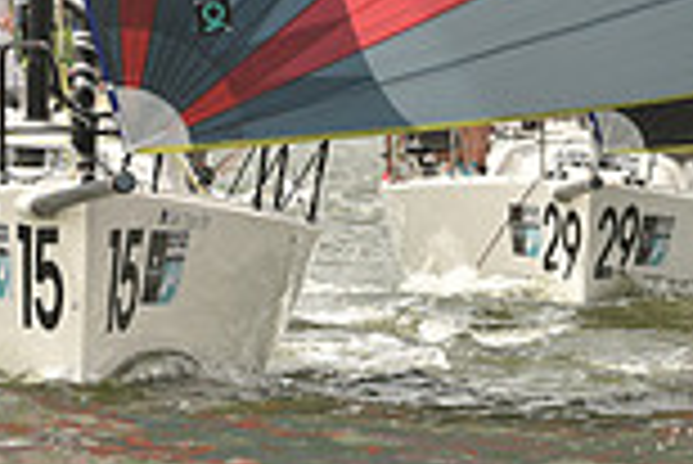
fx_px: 19634
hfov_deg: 2.0
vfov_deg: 1.4
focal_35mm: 1019
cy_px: -300
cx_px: 450
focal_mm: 270
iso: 320
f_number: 7.1
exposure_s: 1/1250
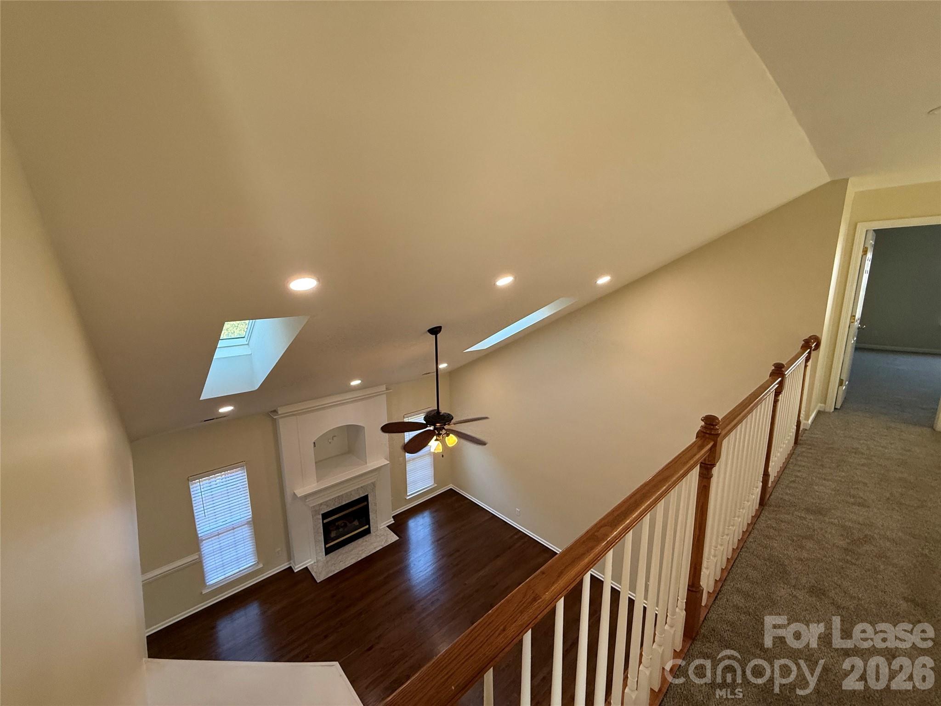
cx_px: 470
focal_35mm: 14
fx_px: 381
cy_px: 353
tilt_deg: -8.0
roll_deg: +1.5
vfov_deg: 85.7
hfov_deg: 102.1
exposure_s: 1/120
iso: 250
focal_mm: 2.22
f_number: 2.2
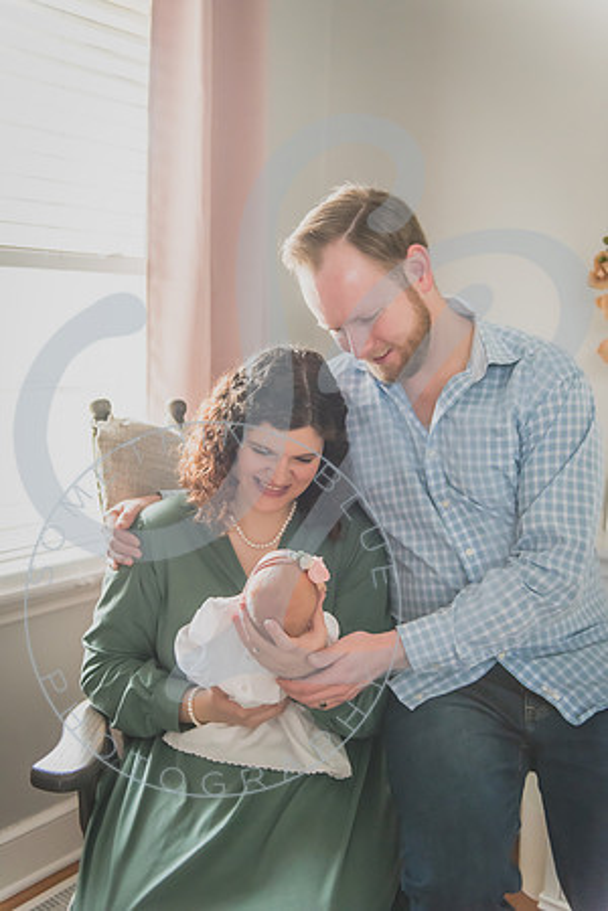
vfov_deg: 53.1
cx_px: 304
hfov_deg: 36.9
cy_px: 456
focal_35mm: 36
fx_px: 912
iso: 2500
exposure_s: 1/125
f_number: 2.8
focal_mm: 36
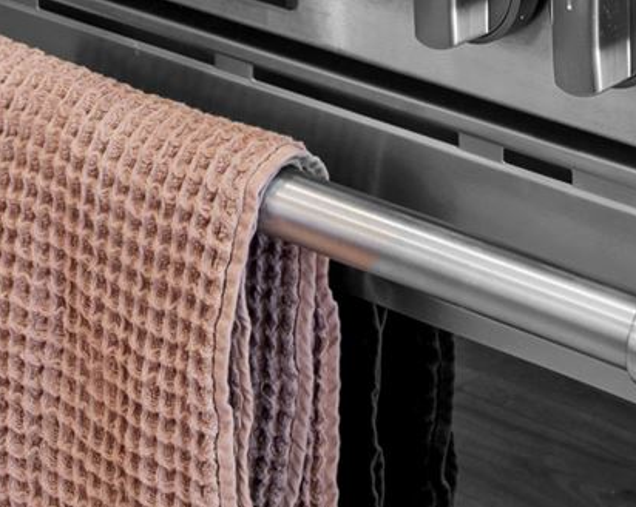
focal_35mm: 126
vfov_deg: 9.8
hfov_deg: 15.0
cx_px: 627
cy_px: -937
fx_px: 2370
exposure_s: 2
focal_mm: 18
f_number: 8
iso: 100
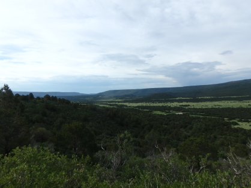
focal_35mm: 21
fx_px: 152
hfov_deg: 79.0
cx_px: 126
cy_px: 94
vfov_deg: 63.5
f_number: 6
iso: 125
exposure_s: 1/400
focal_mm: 3.7
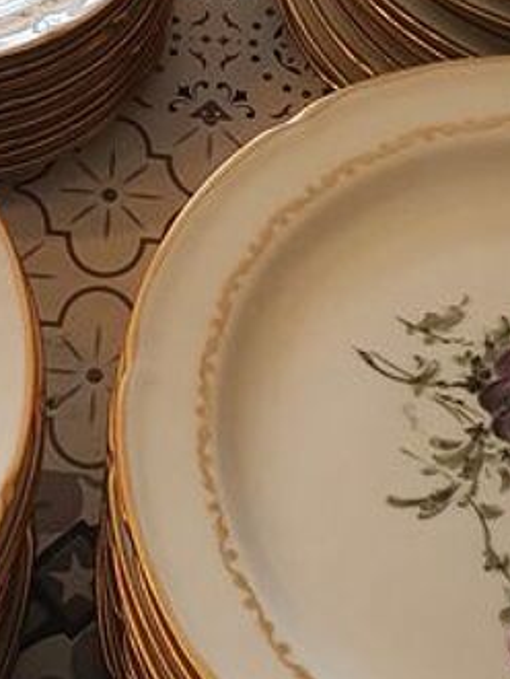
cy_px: 110
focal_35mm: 105
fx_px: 2060
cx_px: 82
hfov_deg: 14.0
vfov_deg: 18.5
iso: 200
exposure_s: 1/100
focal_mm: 4.32
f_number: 2.4
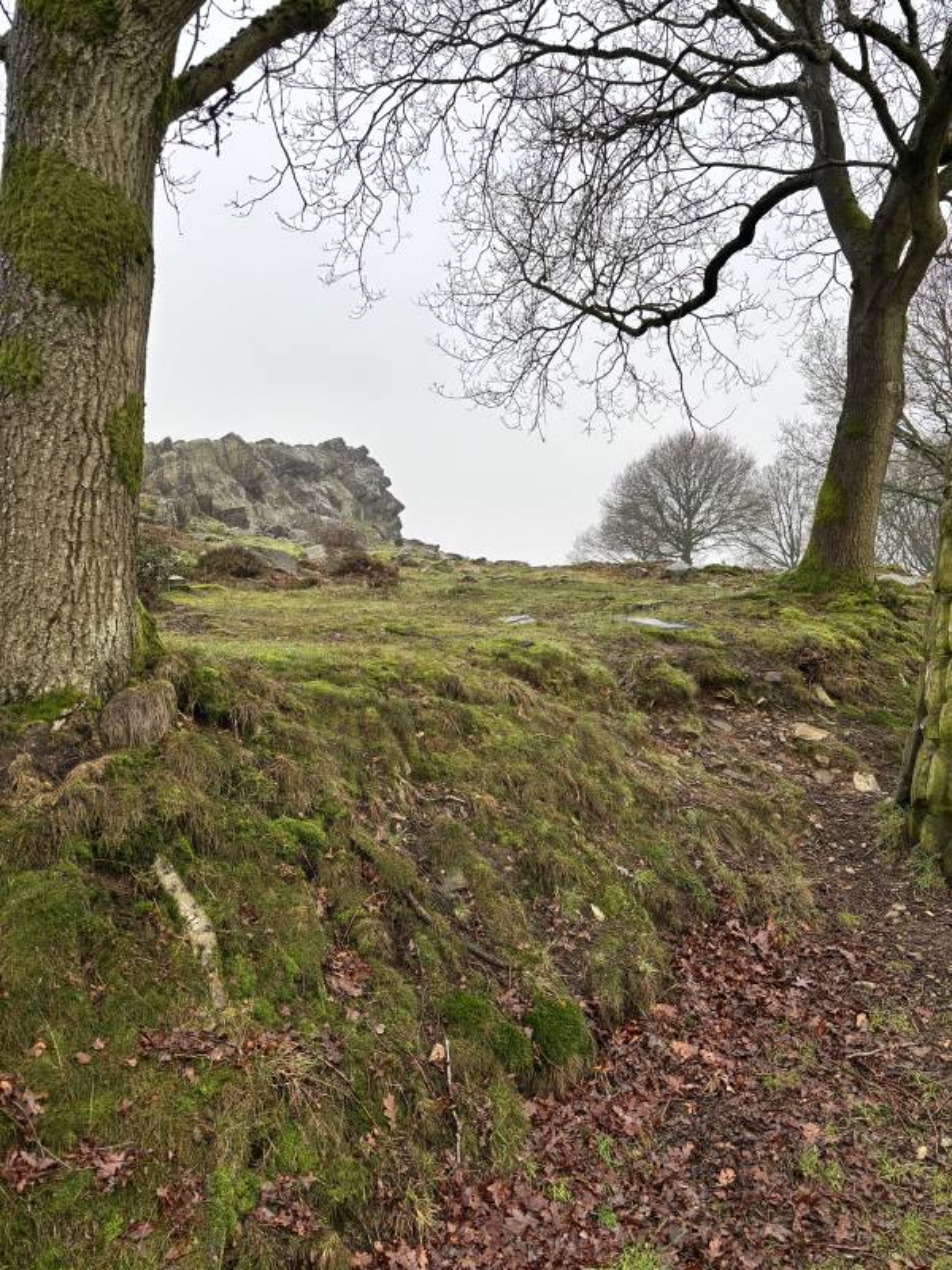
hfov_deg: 53.1
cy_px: 635
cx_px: 476
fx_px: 953
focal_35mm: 26
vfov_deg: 67.3
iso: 40
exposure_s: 1/173
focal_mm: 5.96
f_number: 1.6
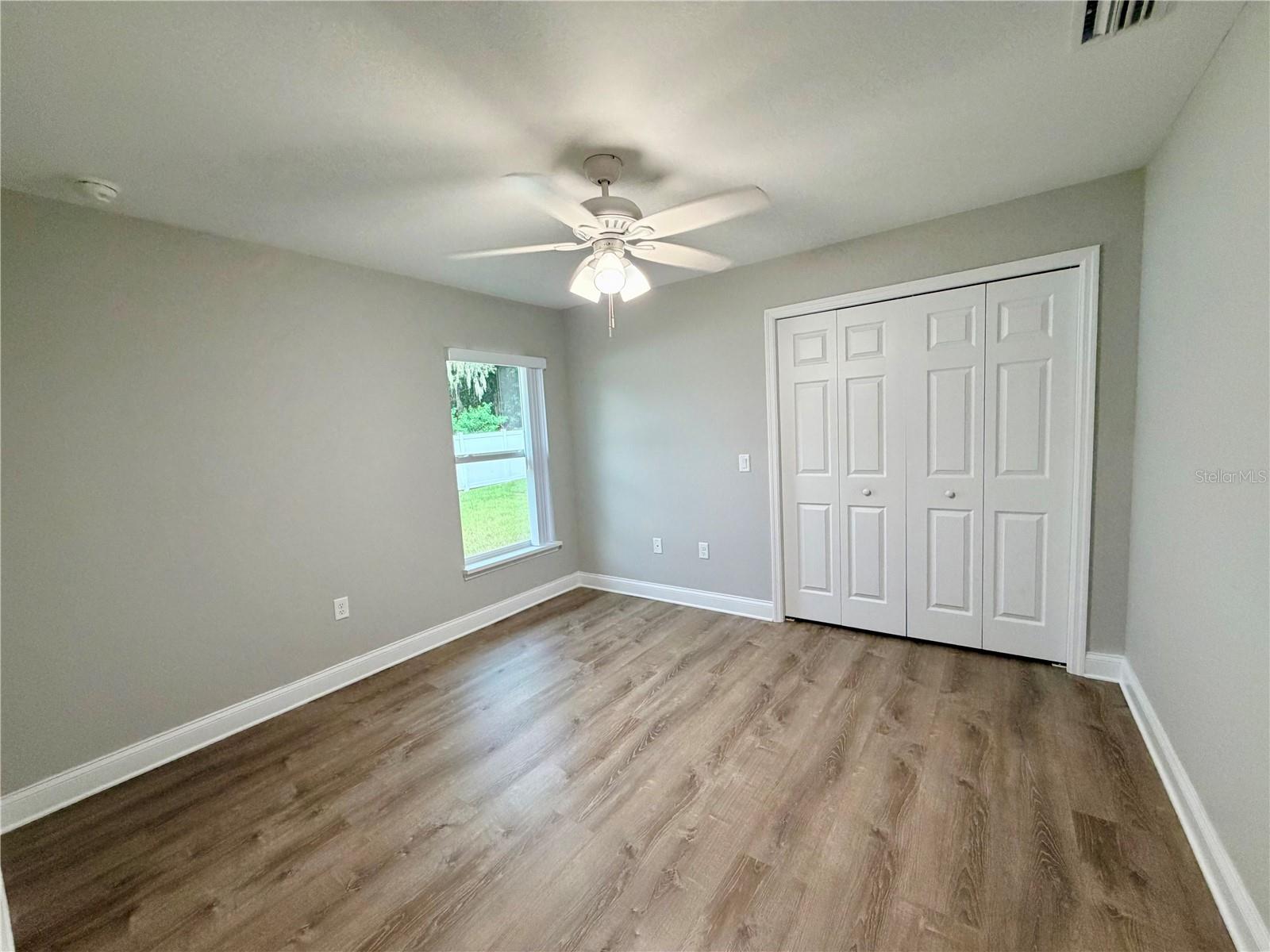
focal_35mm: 14
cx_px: 635
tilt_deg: -5.6
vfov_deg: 85.7
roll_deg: +3.6
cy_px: 476
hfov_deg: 102.1
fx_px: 514
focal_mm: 2.22
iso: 400
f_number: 2.2
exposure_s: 1/60
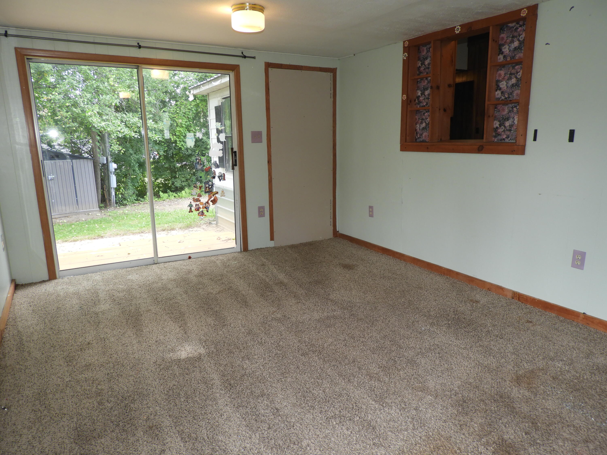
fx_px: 421
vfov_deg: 56.8
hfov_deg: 71.6
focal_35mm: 24
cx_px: 304
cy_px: 228
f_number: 3.3
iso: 100
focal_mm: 4.3
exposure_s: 1/30
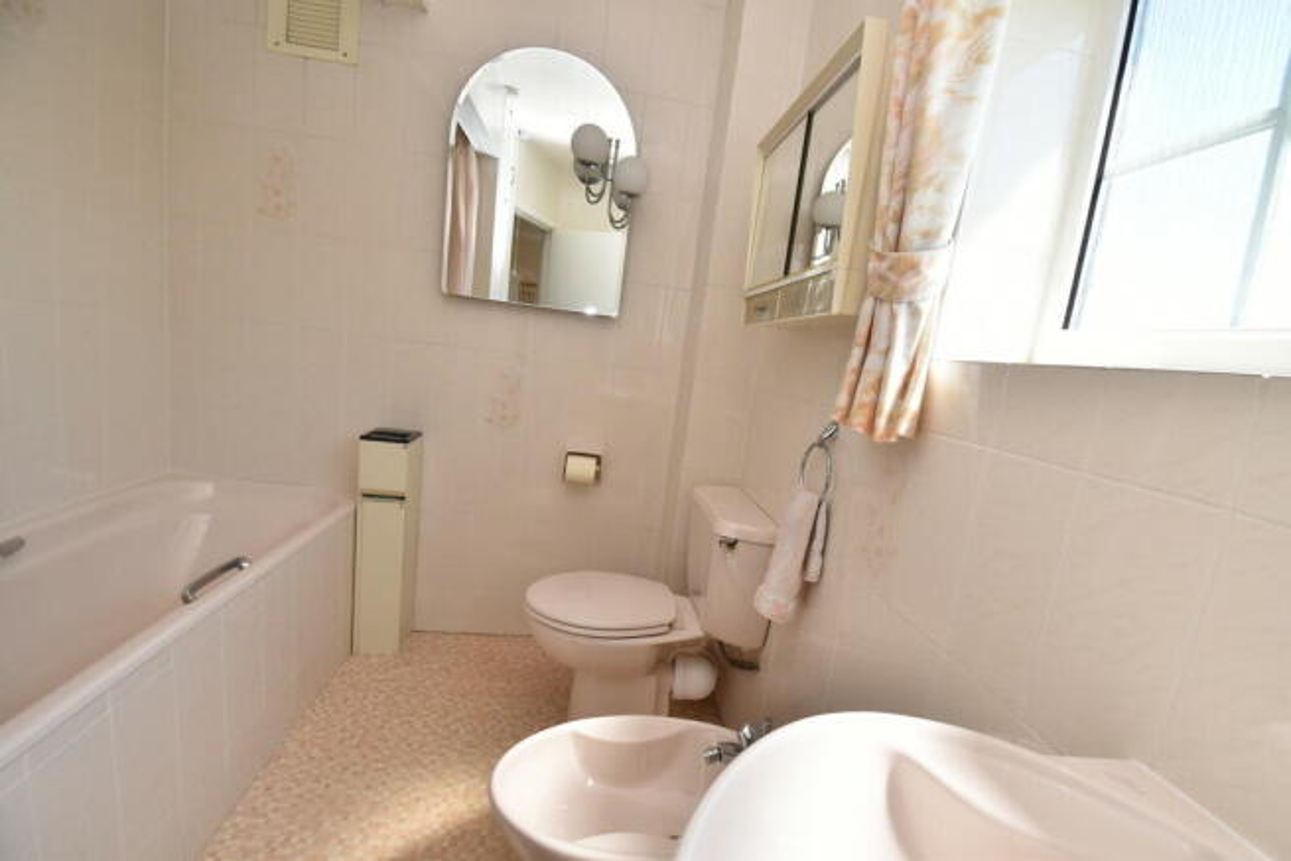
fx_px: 538
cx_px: 646
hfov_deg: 100.4
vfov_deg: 77.4
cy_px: 430
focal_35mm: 15
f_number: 6.3
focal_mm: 10
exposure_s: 1/160
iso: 250
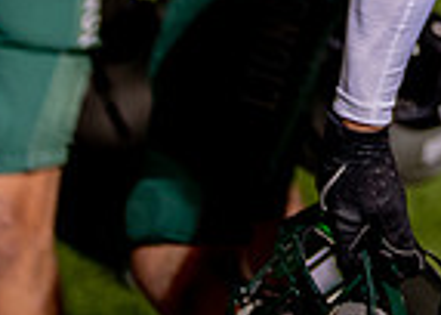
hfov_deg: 7.8
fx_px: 3155
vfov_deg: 5.5
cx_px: 728
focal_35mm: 252
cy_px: -403
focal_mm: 50
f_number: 1.2
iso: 500
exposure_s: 1/640
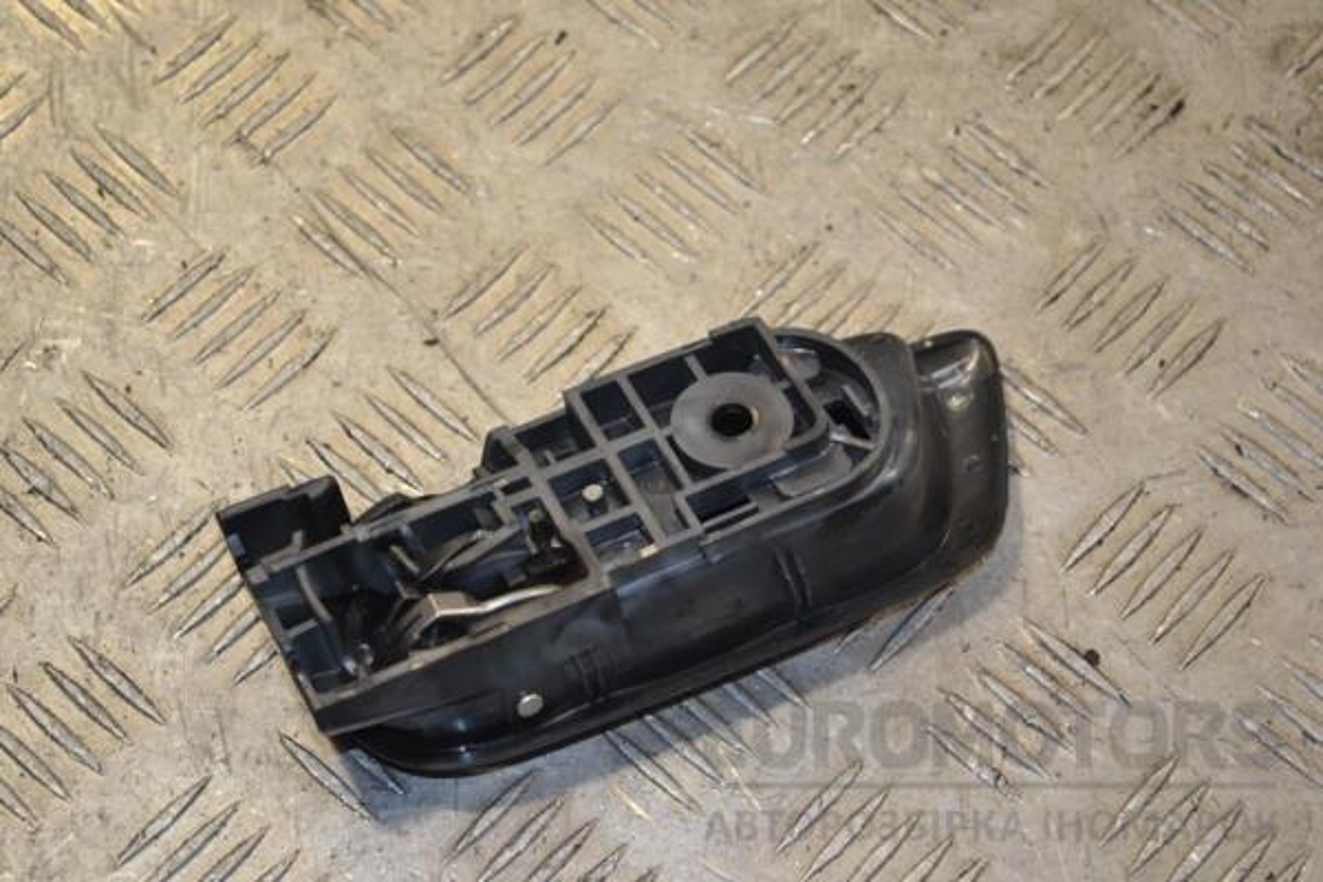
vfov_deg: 16.6
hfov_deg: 24.6
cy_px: 441
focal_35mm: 82
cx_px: 662
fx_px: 3032
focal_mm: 55
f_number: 5.6
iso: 400
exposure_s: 1/100
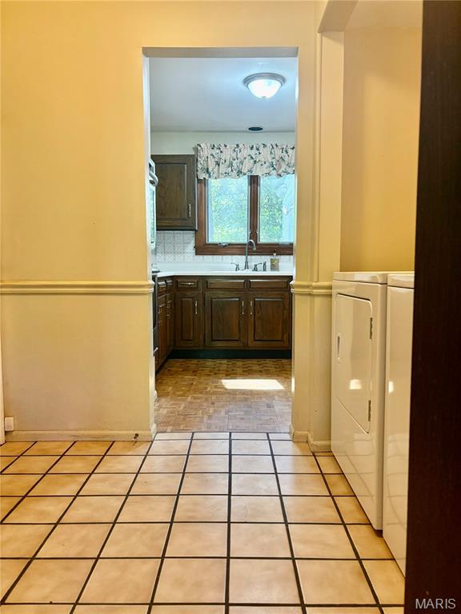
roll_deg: -0.1
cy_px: 307
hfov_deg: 53.1
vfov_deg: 67.3
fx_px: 462
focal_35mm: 26
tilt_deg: -4.6
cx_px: 230
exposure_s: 1/60
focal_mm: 5.96
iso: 160
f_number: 1.6
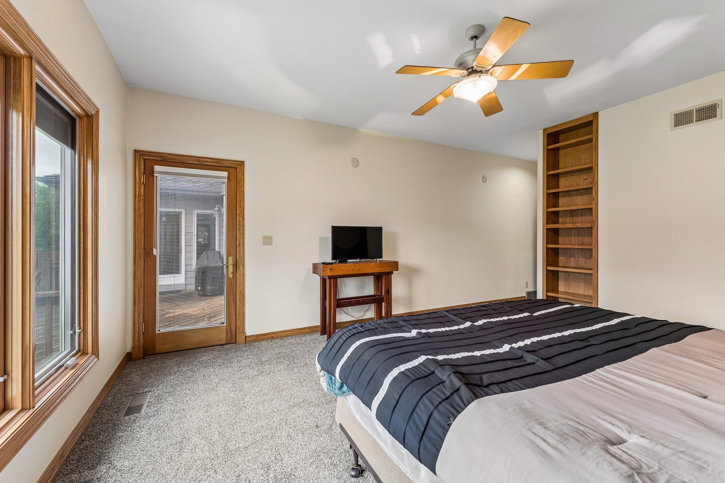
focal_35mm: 14
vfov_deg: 81.2
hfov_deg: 104.3
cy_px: 242
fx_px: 282
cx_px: 362
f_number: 6.3
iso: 500
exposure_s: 1/25
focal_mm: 14
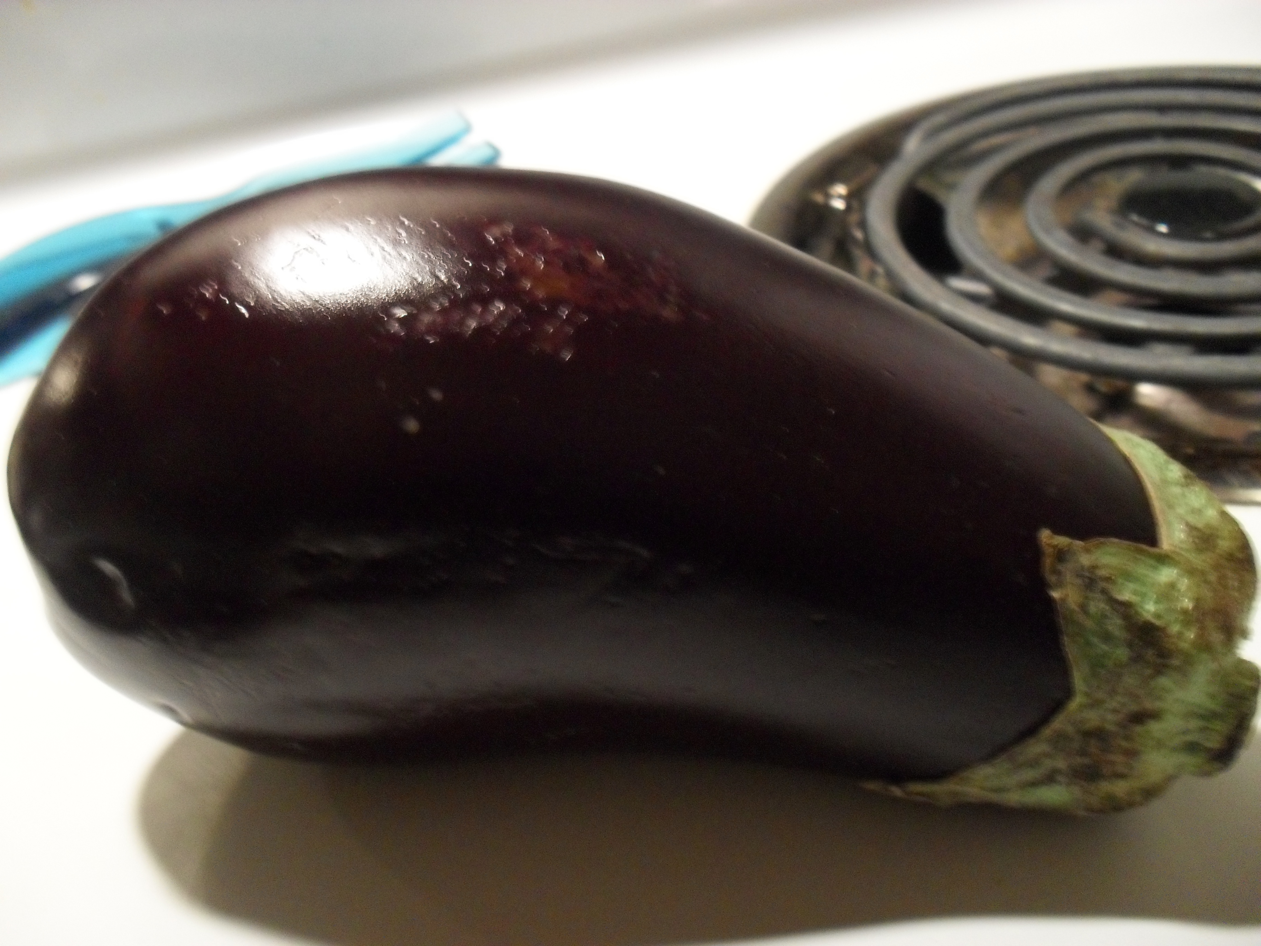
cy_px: 473
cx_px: 630
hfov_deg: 52.6
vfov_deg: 40.7
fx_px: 1275
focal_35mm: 35
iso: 400
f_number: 3.2
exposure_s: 1/8
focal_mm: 6.3
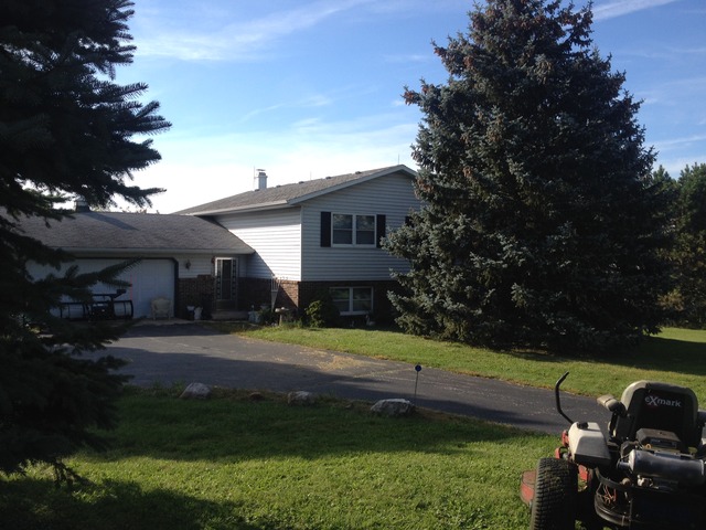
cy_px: 265
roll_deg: -2.0
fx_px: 714
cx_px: 353
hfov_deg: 52.6
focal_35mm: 35
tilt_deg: -3.3
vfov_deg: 40.7
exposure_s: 1/1042
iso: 50
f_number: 2.4
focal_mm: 4.28
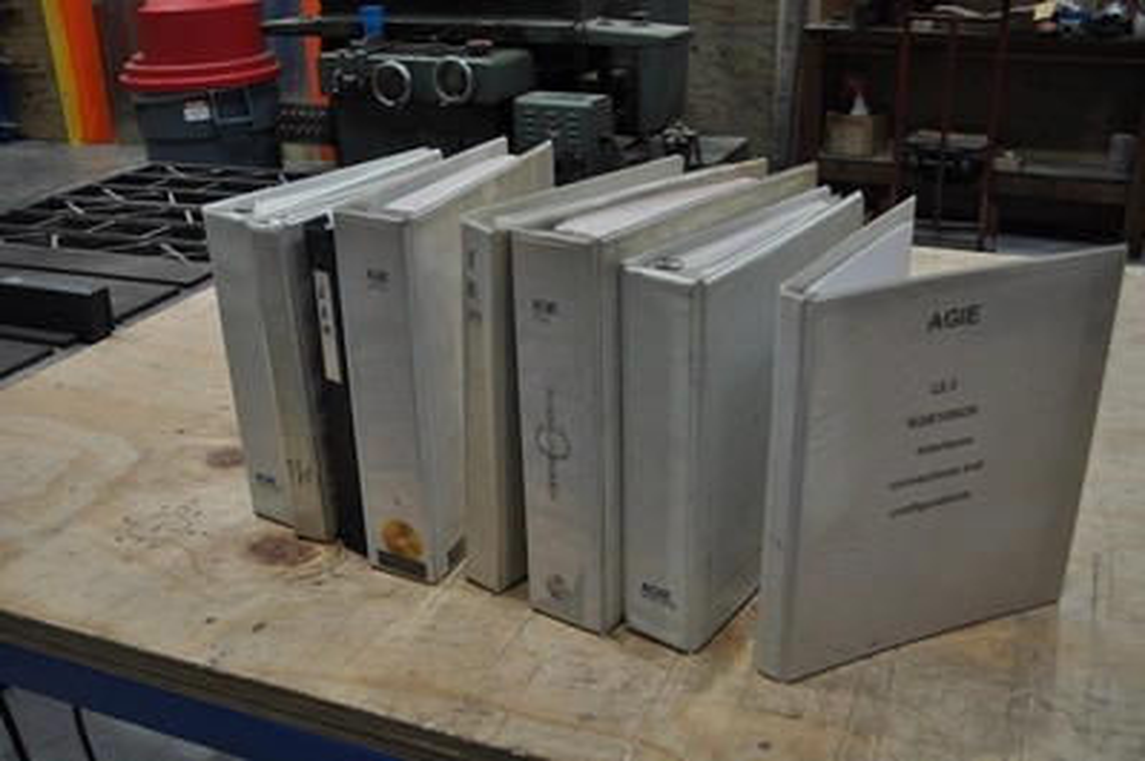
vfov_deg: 36.8
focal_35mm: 36
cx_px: 572
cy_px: 380
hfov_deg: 53.2
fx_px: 1144
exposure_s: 1/60
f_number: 4
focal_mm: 24
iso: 450
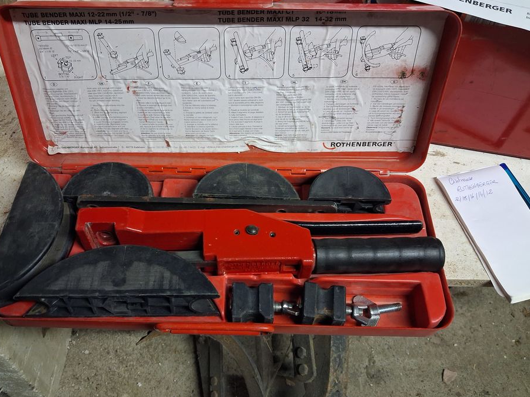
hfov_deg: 59.9
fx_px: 459
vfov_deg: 46.8
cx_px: 241
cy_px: 198
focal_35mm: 30
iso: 400
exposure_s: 1/33
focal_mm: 4
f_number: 1.8
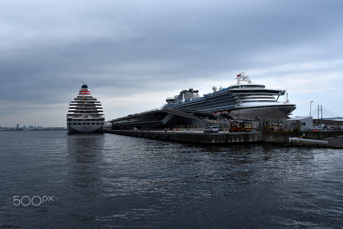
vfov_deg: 37.9
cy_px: 114
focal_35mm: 35
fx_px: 334
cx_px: 172
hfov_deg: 54.4
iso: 100
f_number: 8
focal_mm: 35
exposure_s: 1/500
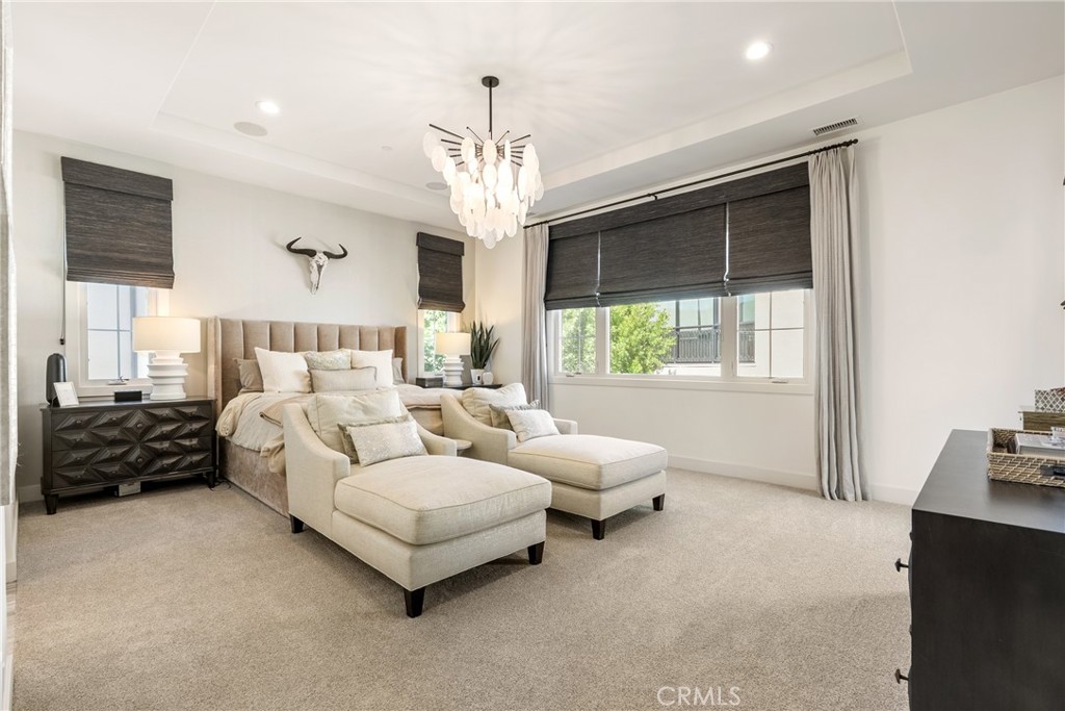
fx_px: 473
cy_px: 356
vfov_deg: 73.8
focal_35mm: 16
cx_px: 532
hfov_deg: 96.7
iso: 100
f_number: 9
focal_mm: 16
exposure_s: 1/1.25
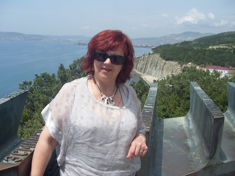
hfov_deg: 52.6
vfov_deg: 40.7
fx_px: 238
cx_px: 118
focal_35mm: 35
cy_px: 88
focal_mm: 6.3
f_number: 7
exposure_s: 1/350
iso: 80
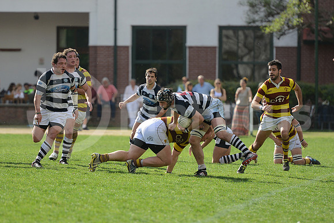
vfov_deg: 7.0
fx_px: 1810
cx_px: 167
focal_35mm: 195
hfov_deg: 10.5
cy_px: 112
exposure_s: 1/1600
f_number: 2.8
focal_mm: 195
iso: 320
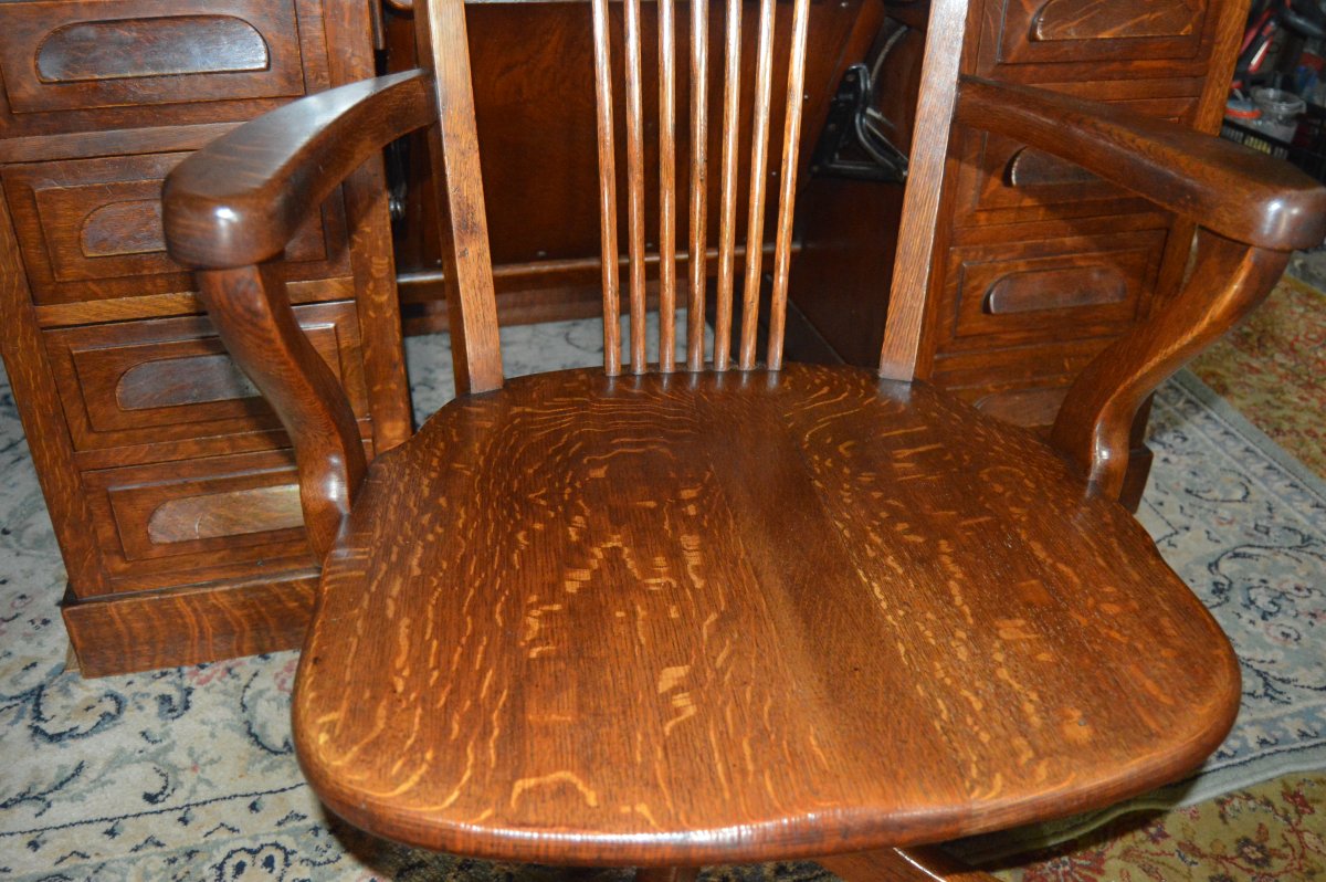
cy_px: 441
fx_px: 1104
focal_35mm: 30
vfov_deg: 43.5
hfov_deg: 62.0
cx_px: 663
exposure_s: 1/60
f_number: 3.5
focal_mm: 20
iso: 3200
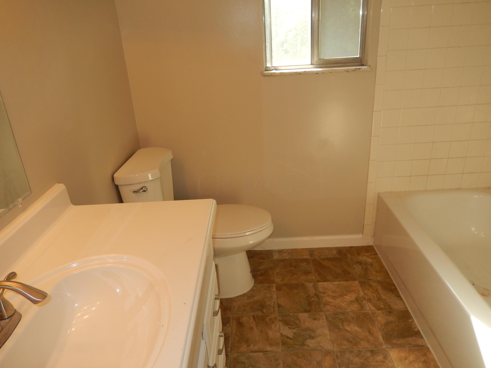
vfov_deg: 54.9
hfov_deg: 69.4
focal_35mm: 25
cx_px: 246
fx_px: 355
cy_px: 184
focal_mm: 4.5
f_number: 3.4
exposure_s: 1/100
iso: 125
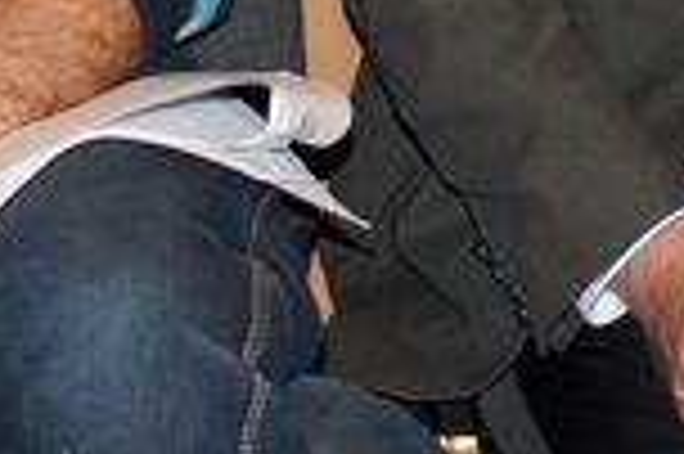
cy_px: -508
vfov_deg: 7.3
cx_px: 842
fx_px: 3416
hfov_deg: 11.2
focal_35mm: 180
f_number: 4.5
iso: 800
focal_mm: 26
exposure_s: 1/60
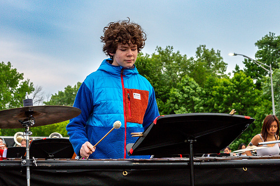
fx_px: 622
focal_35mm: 80
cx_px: 126
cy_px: 75
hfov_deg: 25.4
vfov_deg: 17.0
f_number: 8
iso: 1250
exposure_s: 1/1250
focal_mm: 66
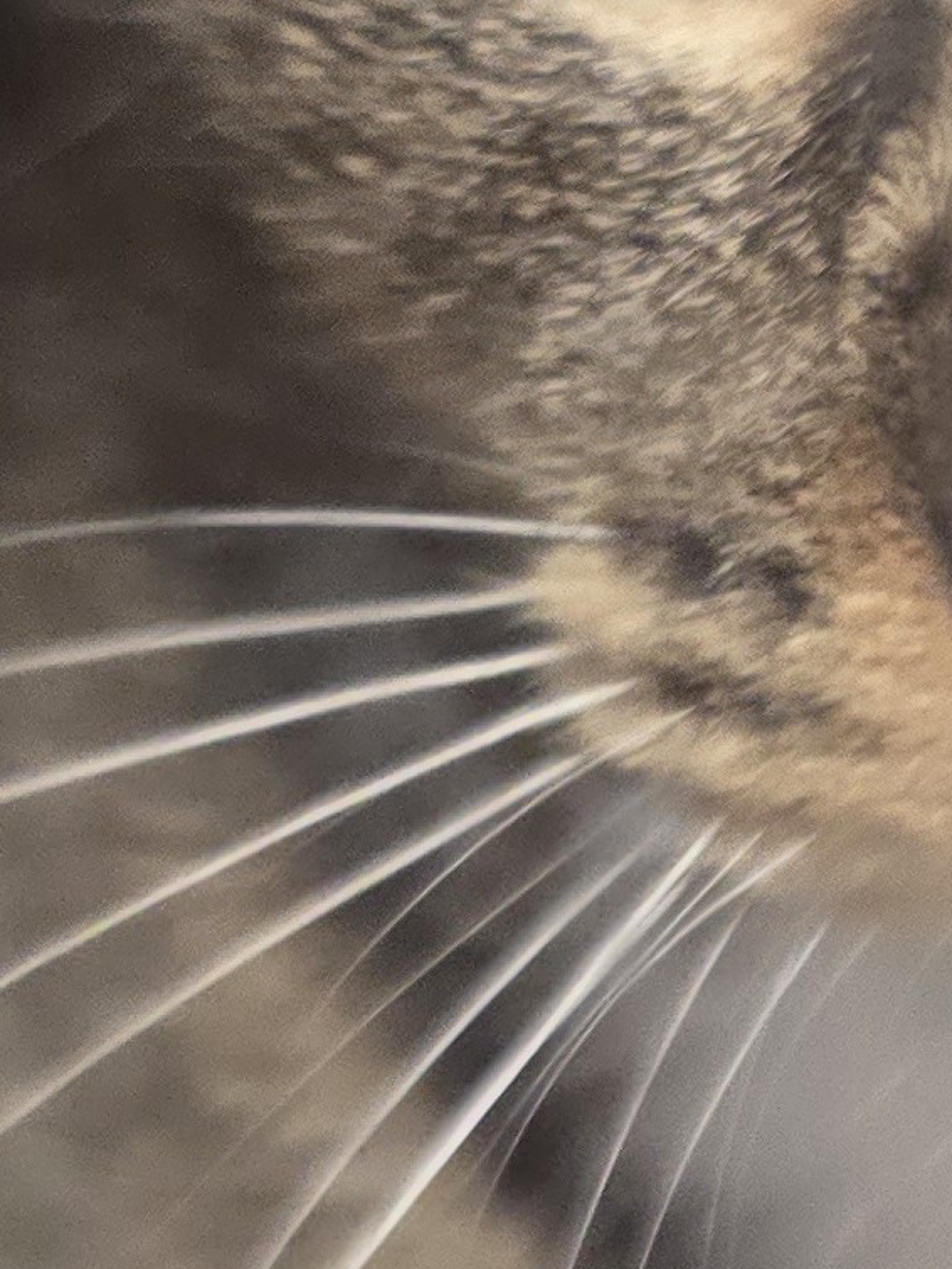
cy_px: 914
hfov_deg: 11.2
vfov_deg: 16.1
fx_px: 4471
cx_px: 1776
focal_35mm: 122
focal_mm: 6.3
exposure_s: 1/60
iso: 640
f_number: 1.7
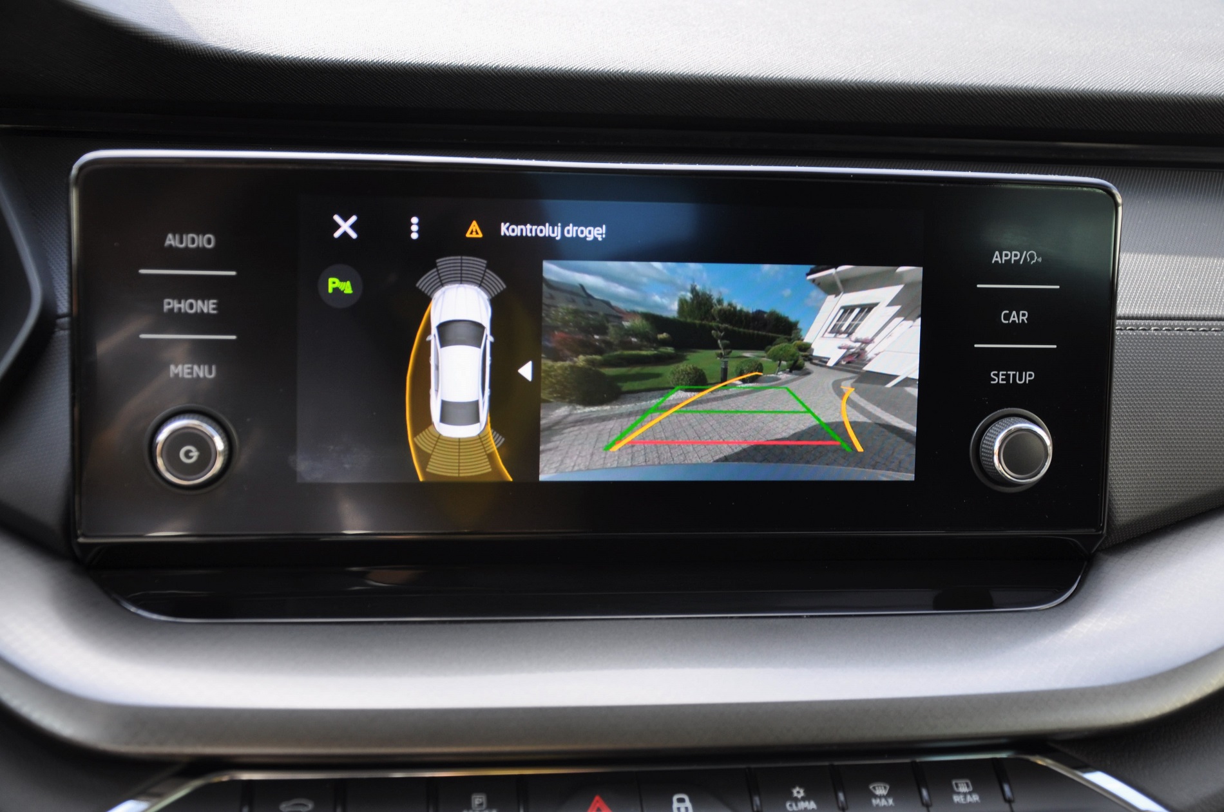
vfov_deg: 25.7
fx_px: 1782
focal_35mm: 52
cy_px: 406
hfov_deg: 37.9
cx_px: 612
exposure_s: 1/60
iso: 250
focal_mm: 35
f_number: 4.5
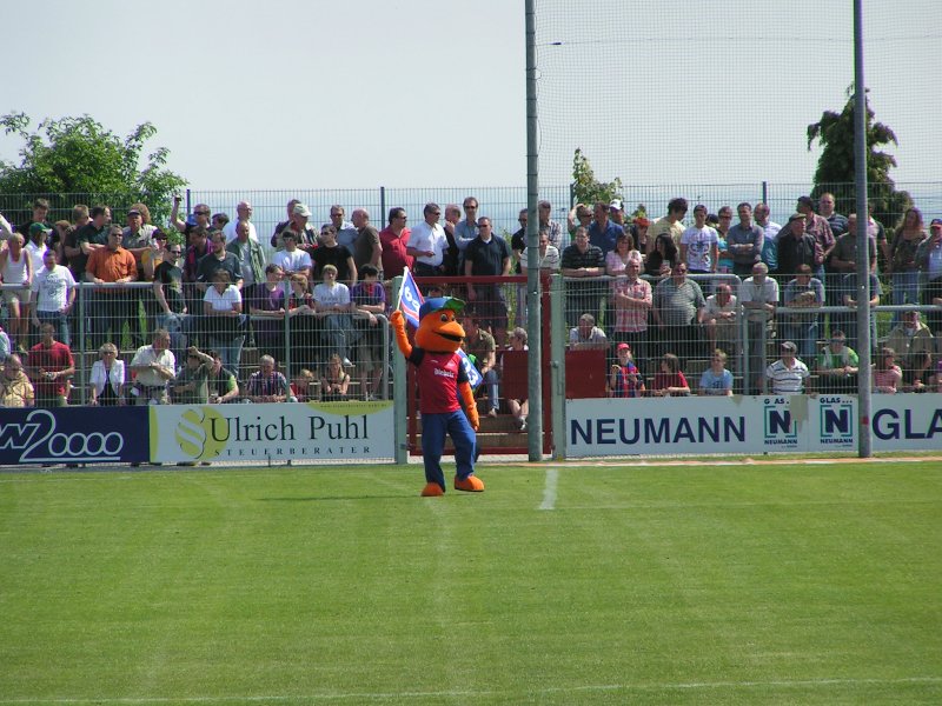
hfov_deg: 5.2
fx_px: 10341
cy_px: 353
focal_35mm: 380
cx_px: 471
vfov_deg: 3.9
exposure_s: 1/640
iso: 50
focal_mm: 58
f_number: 5
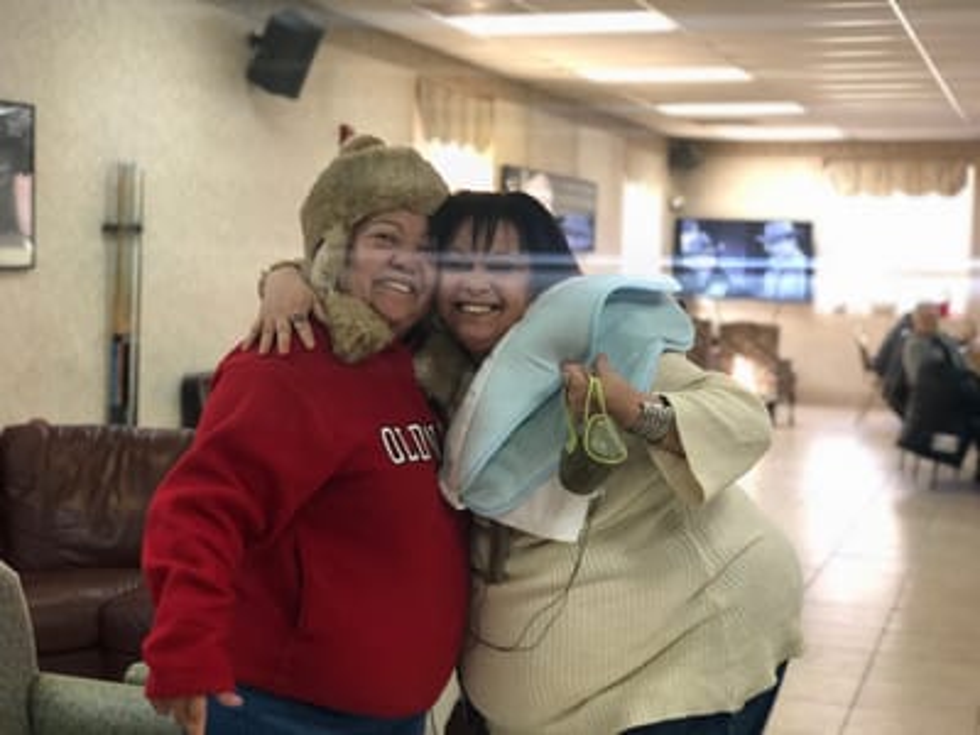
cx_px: 490
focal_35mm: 57
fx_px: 1614
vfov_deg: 25.7
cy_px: 368
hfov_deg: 33.8
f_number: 2.8
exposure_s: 1/30
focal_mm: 6.6
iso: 250
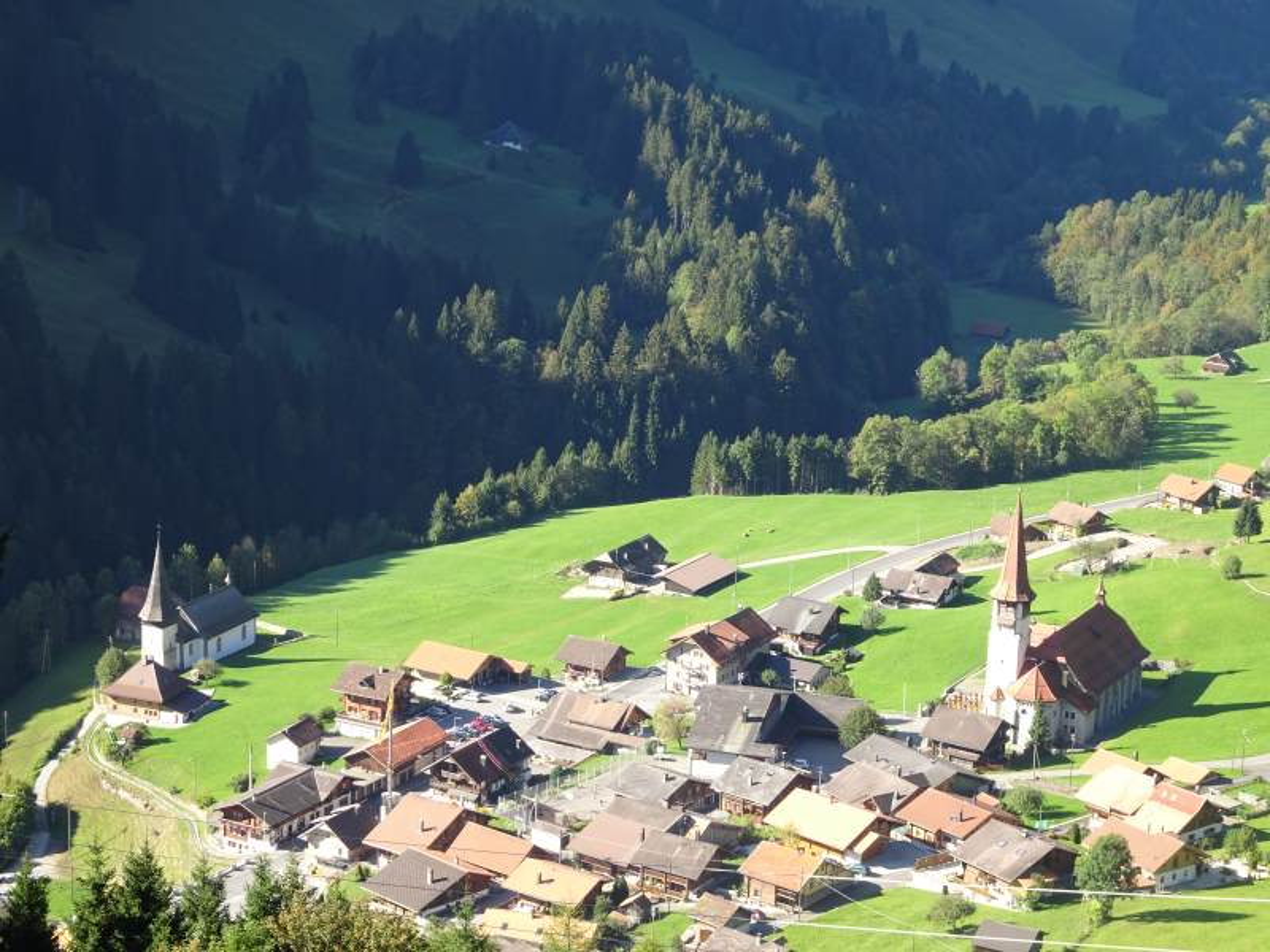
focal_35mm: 80
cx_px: 635
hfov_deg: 24.4
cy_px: 476
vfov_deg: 18.4
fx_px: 2935
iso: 80
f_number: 5
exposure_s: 1/125
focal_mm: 13.69
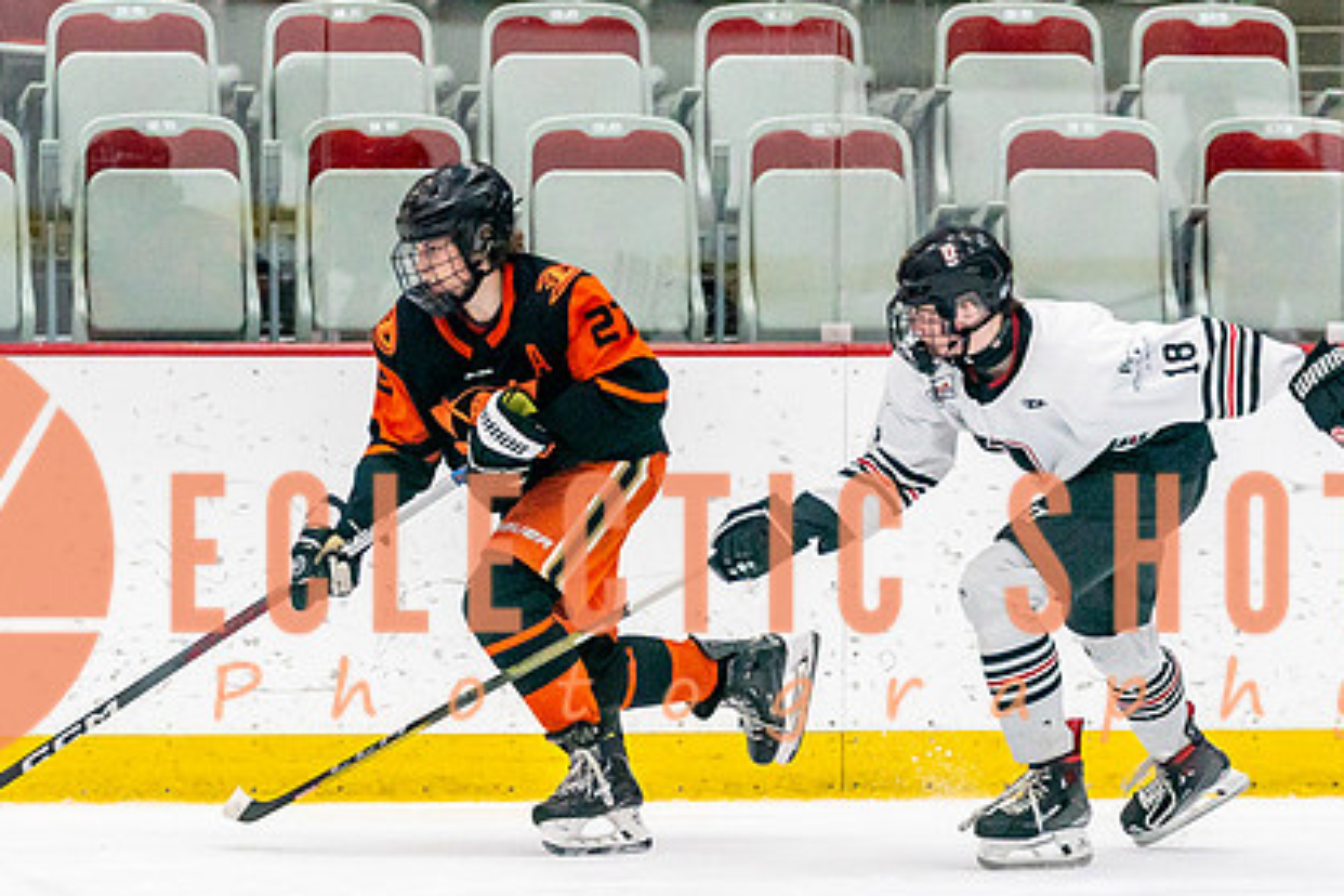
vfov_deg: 4.0
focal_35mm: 344
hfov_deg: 6.0
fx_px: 12842
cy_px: 642
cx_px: 555
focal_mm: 171
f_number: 2.8
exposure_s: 1/1250
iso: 3200
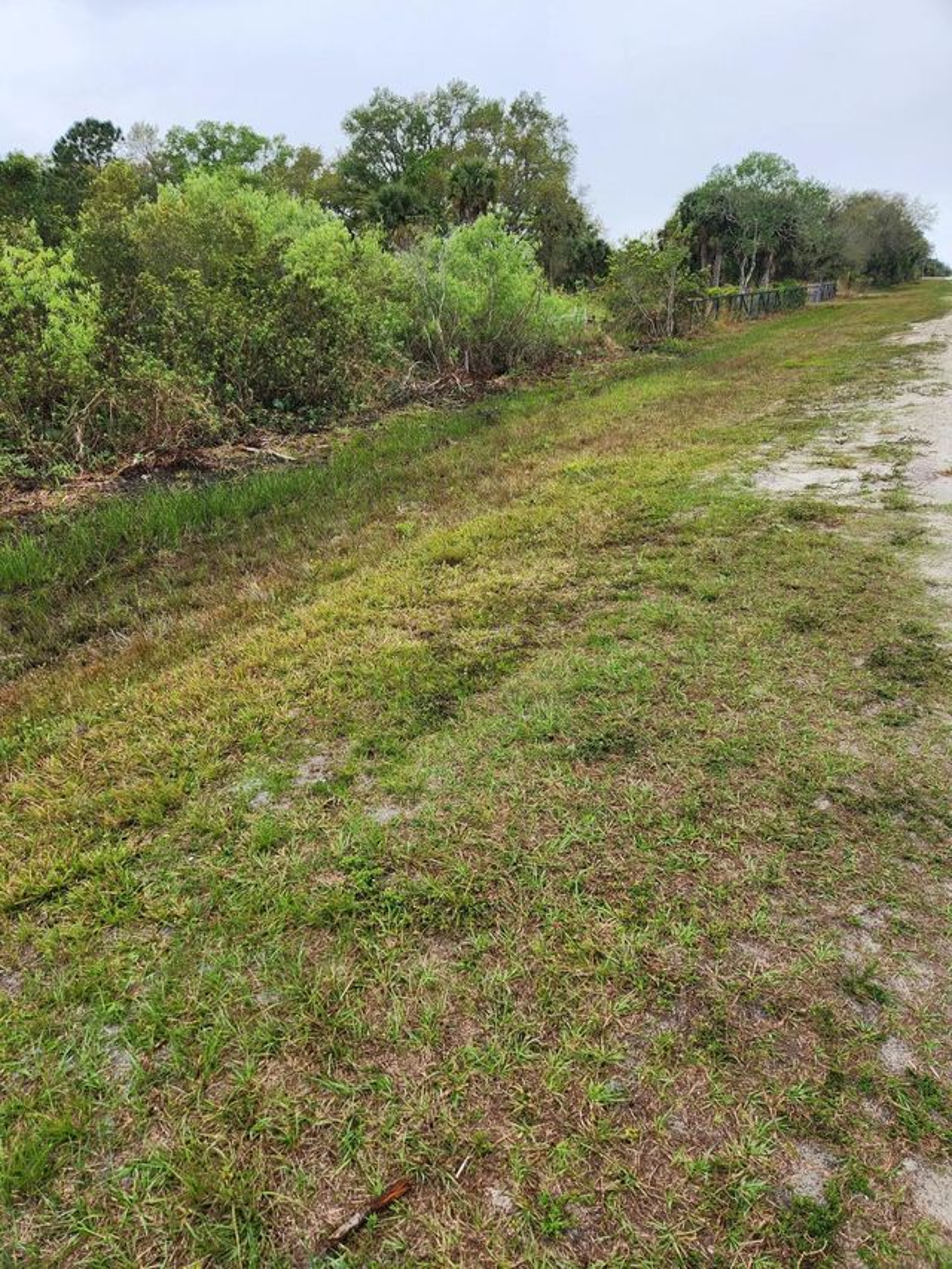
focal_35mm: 23
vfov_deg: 73.9
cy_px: 634
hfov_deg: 58.9
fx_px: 843
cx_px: 476
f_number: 1.8
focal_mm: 5.4
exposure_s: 1/479
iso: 20
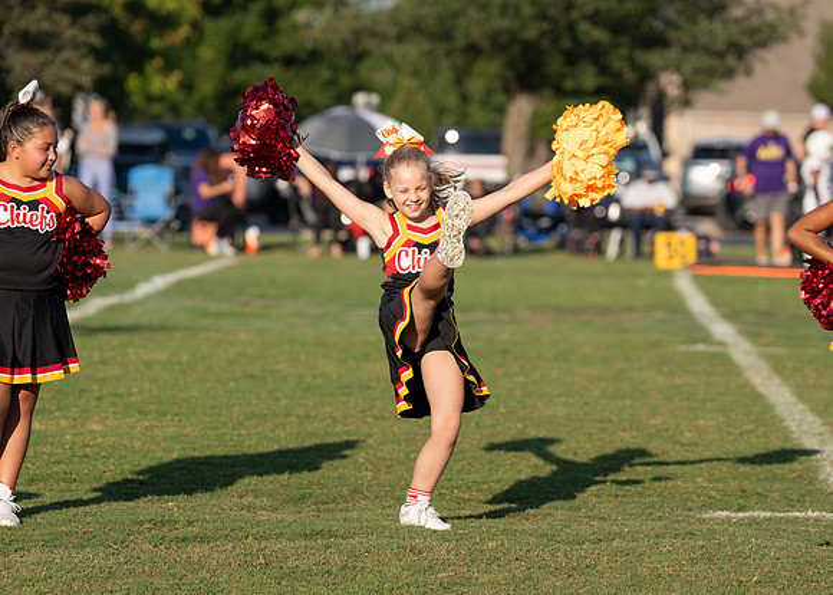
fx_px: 4356
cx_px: 432
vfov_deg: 7.8
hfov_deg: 10.9
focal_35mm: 184
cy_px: 276
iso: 320
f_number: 2.8
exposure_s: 1/5000
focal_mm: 127
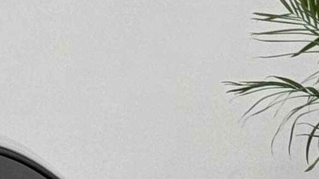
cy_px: 274
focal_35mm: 365
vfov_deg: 3.3
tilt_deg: -4.3
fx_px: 3087
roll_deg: +0.5
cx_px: -284
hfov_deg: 5.8
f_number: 1.78
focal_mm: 6.76
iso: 80
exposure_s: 1/100
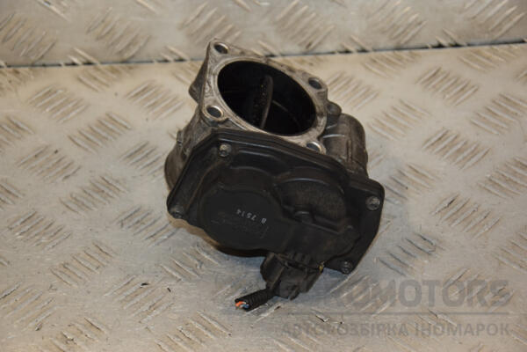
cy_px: 176
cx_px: 264
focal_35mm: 112
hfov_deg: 18.2
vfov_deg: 12.2
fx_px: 1647
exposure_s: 1/200
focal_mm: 75
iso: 800
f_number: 5.6
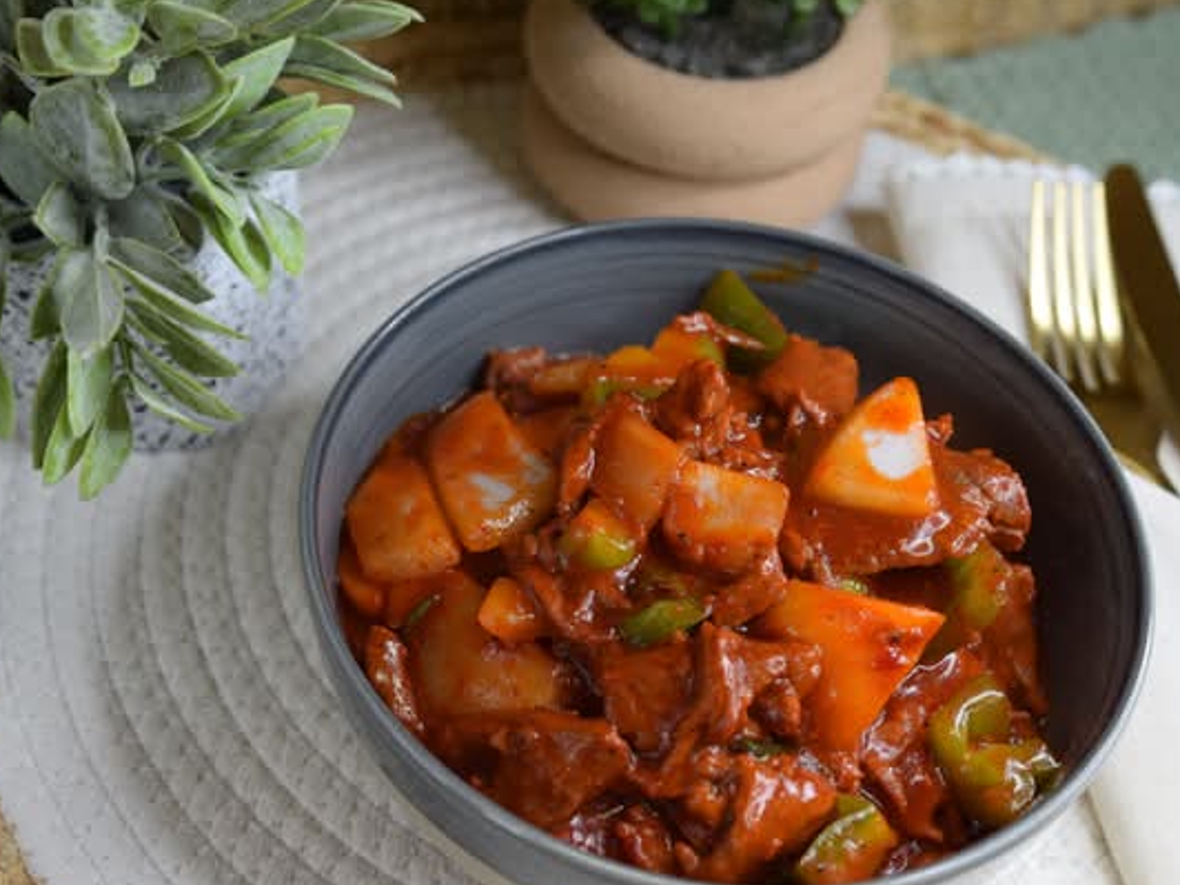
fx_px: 1704
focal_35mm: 50
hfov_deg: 38.2
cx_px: 556
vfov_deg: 29.1
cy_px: 475
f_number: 4
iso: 400
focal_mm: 28
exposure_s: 1/60
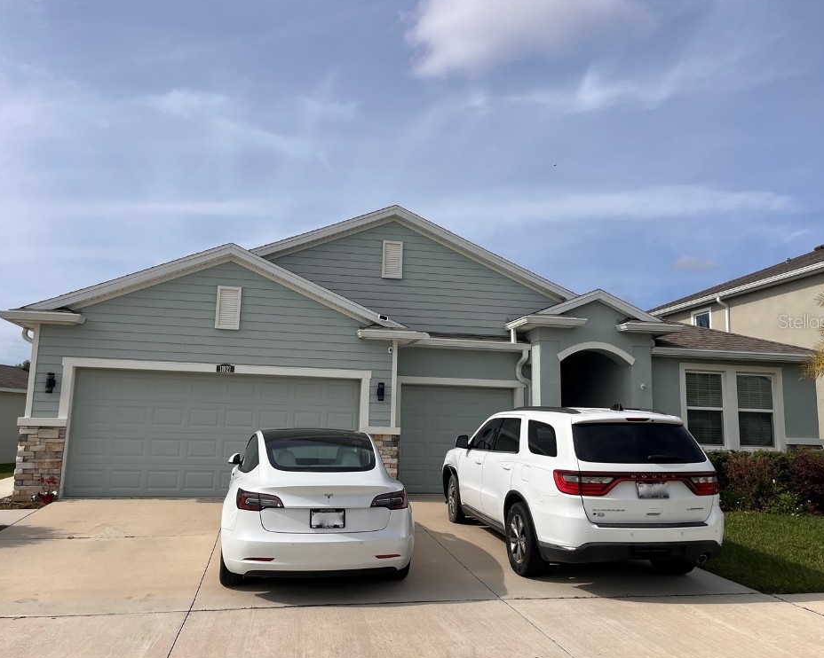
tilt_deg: +10.1
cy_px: 321
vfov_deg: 51.5
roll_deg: -1.5
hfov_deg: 62.2
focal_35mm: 28
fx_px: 683
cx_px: 408
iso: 50
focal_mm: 5.1
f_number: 1.6
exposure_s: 1/6897
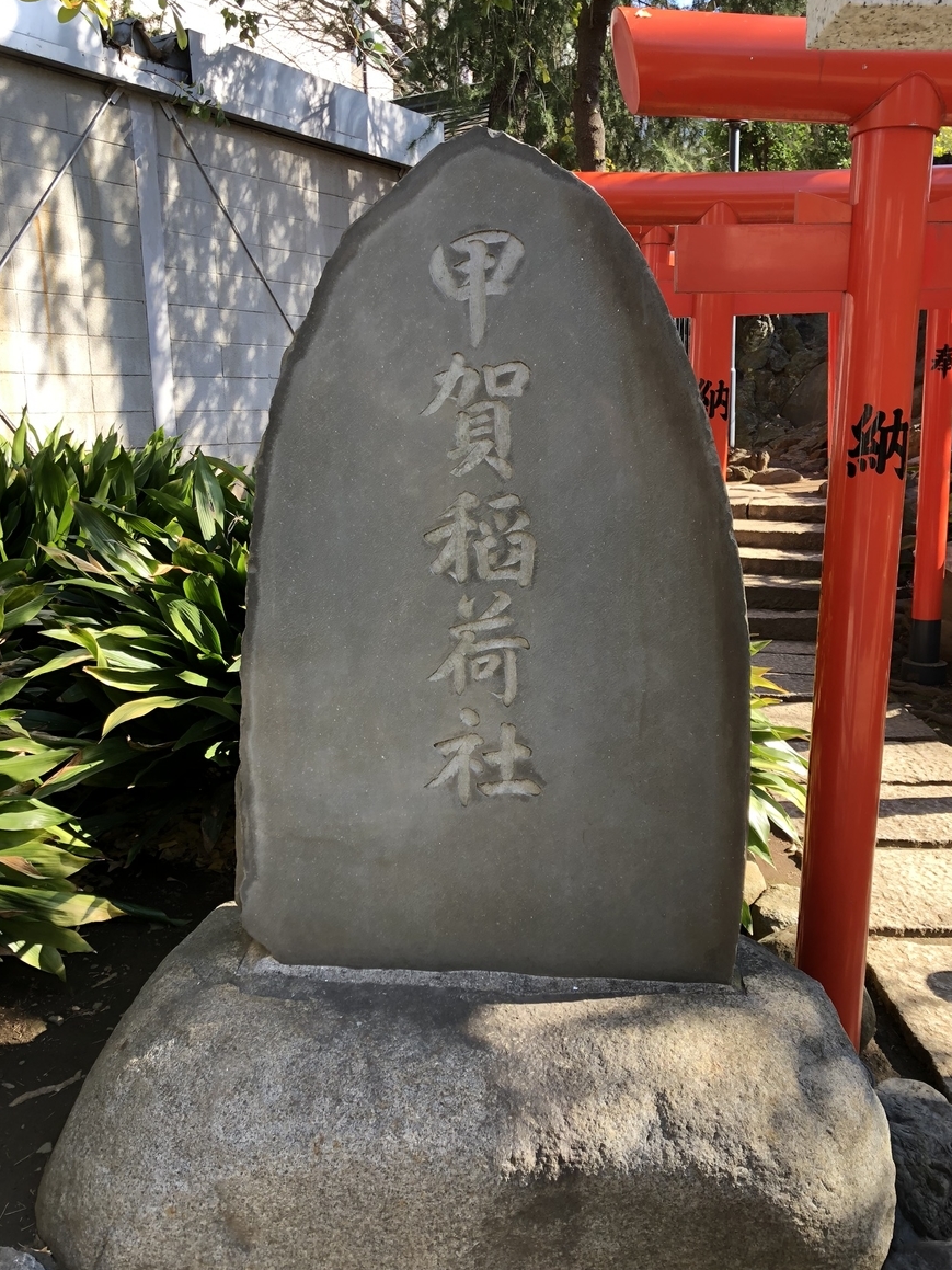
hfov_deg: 48.2
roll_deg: +1.4
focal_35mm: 29
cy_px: 623
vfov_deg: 61.7
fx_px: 1064
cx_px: 486
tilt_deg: -9.5
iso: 25
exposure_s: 1/120
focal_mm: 3.99
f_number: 1.8
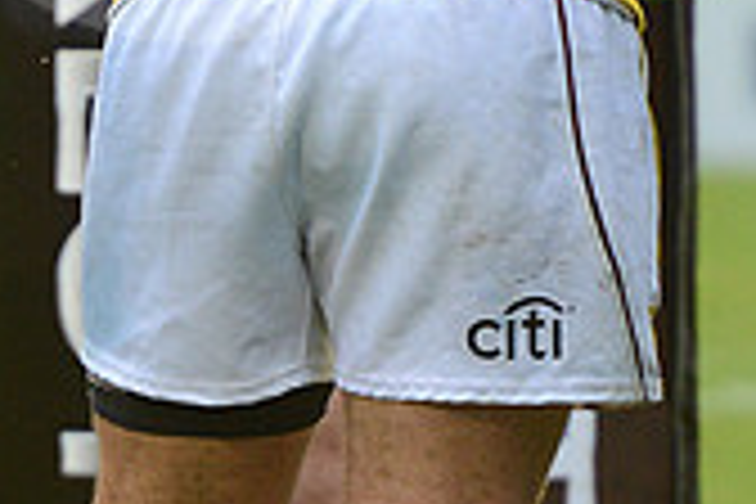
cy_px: -277
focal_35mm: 930
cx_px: 963
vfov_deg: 1.5
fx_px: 19528
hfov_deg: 2.2
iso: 2000
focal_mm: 270
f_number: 4
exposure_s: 1/500
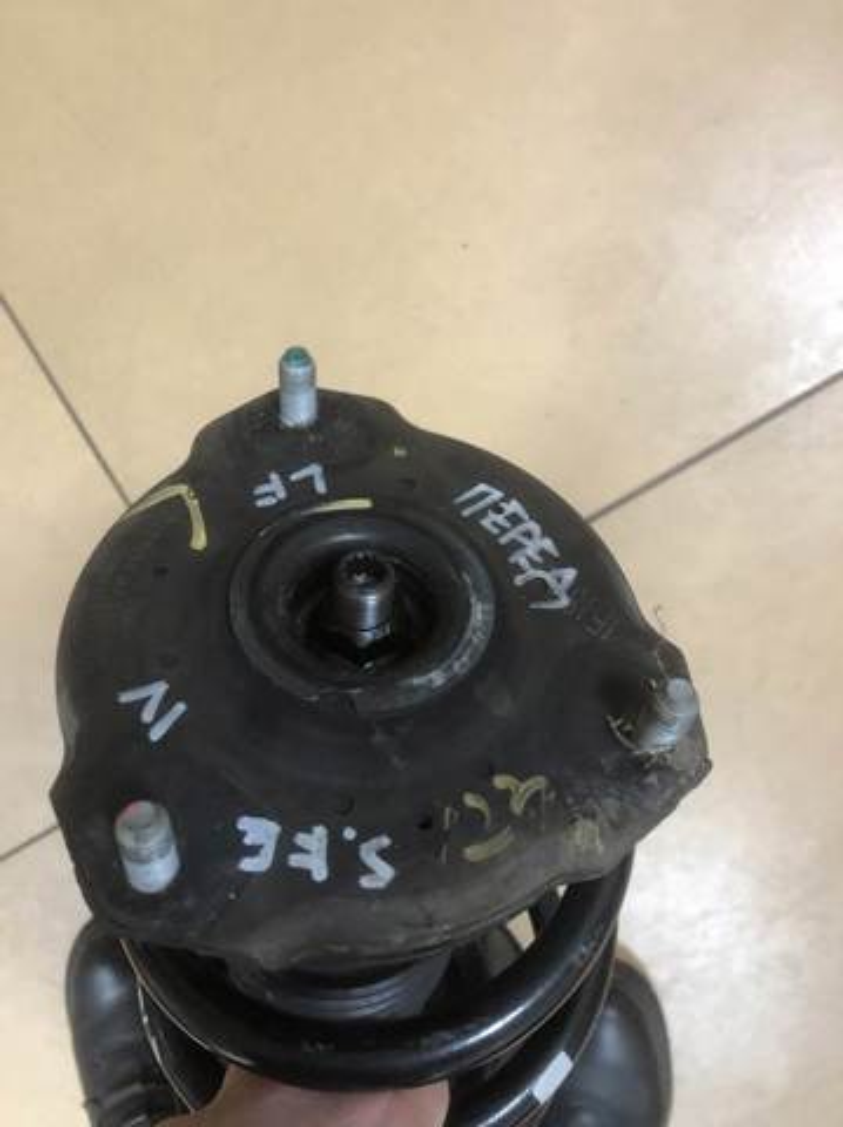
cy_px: 564
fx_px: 911
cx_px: 422
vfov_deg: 63.5
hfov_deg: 49.7
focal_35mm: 28
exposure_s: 1/15
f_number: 1.8
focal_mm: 4
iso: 80
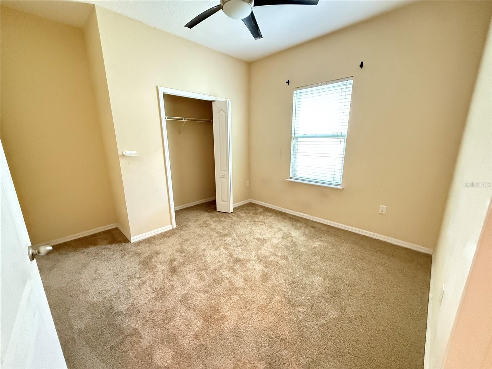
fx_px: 199
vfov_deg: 85.7
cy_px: 184
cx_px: 246
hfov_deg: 102.1
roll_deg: +0.7
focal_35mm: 14
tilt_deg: -12.5
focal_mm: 2.22
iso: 1250
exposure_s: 1/60
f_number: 2.2
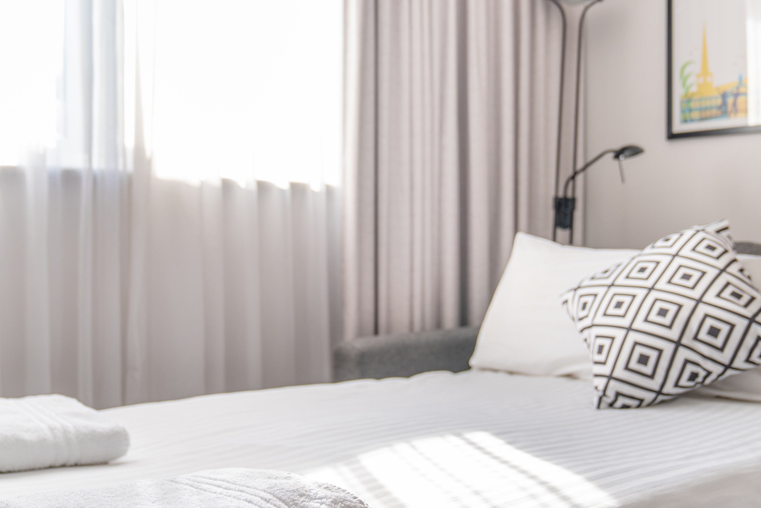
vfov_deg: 30.5
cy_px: 271
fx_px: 930
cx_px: 440
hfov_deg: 44.4
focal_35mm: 44
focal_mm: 28
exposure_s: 1/125
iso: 100
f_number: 2.8
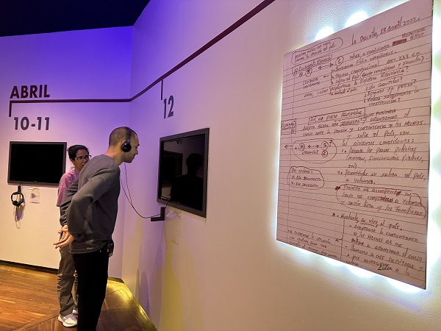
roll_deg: -5.2
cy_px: 166
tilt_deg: -1.6
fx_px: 306
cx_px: 220
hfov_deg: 71.6
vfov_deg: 56.8
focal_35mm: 24
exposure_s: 1/60
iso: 400
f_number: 1.78
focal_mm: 6.86
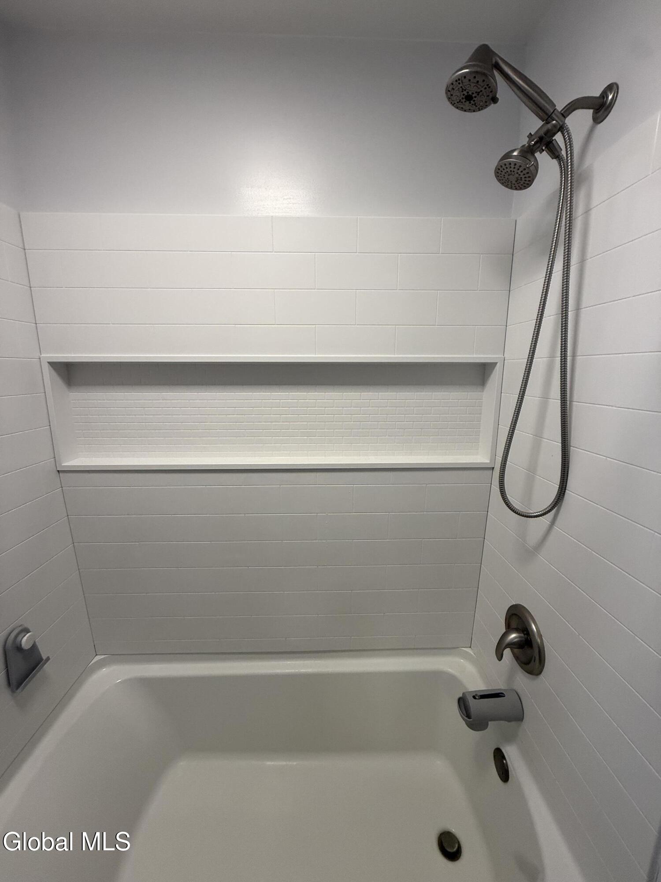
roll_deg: -0.1
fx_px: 356
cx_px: 330
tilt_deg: -10.3
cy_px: 441
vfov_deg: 102.1
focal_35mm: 14
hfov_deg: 85.7
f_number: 2.2
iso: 200
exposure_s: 1/99
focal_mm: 2.22
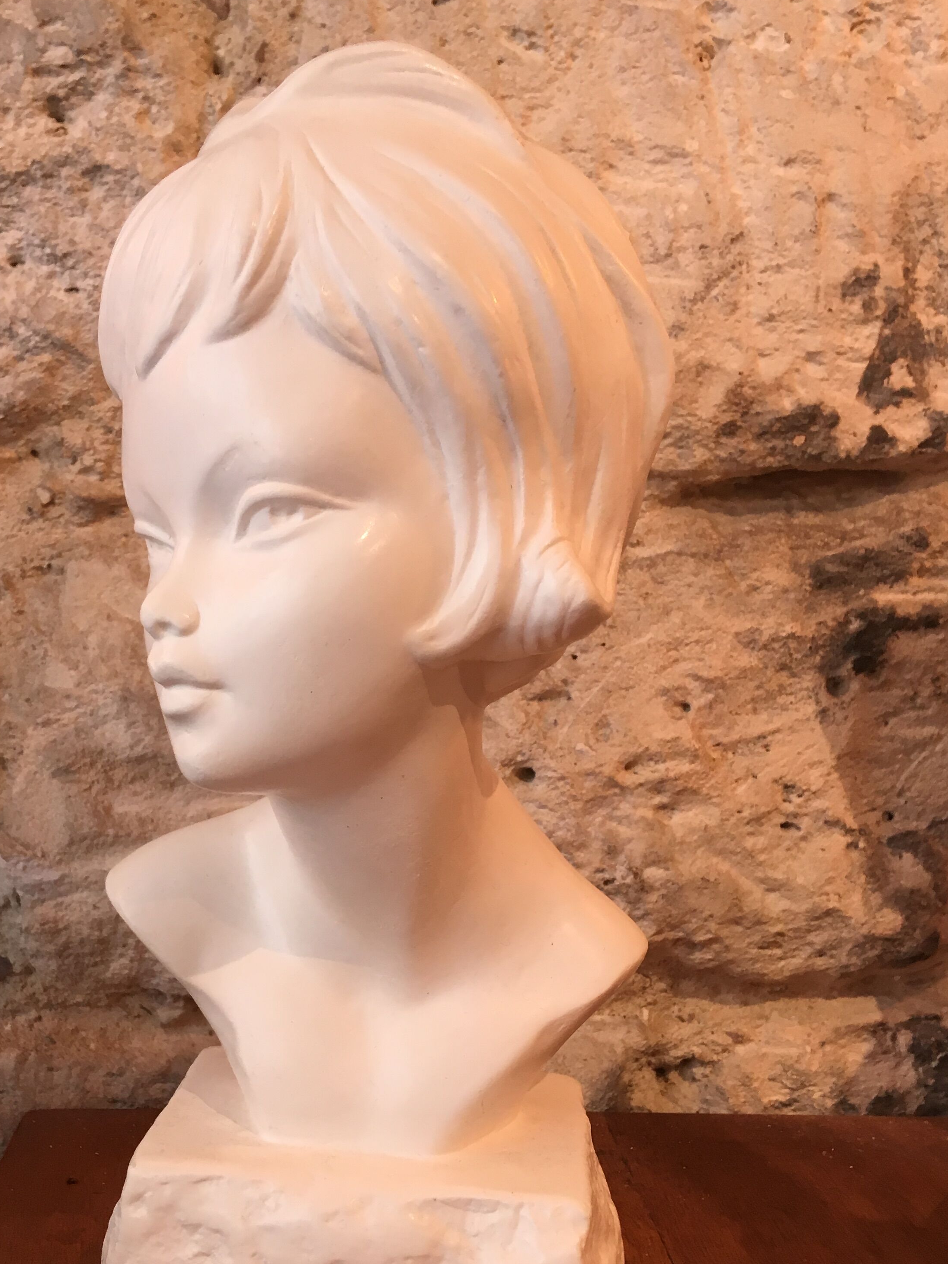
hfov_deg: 35.8
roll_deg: -0.8
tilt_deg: -10.8
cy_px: 783
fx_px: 1461
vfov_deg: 46.4
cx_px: 380
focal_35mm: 40
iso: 32
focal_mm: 4.15
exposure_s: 1/33
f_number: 2.2
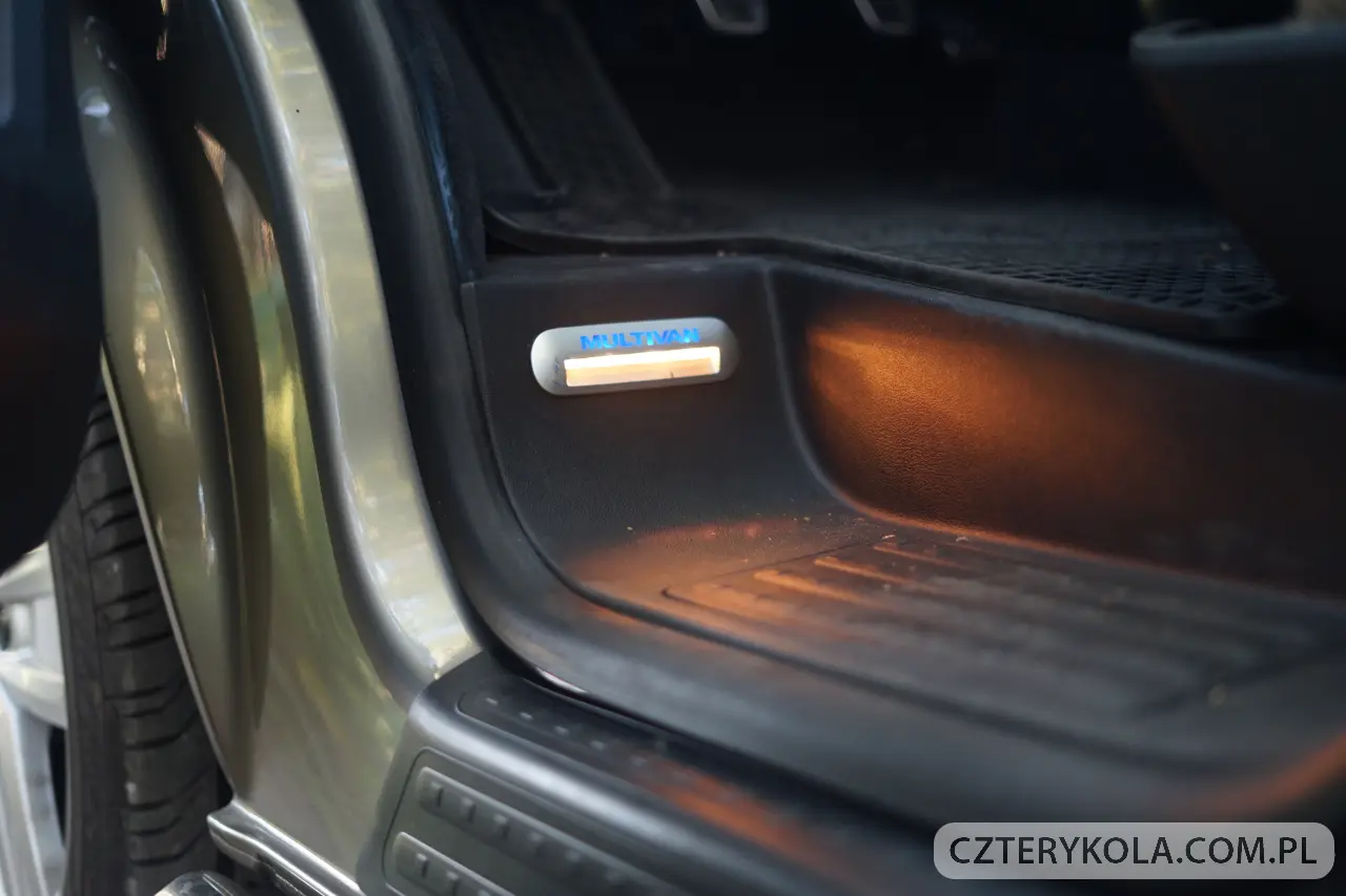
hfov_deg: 39.6
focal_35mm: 50
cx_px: 673
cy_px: 448
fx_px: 1869
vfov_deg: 27.0
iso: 800
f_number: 1.8
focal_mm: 50
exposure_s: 1/60
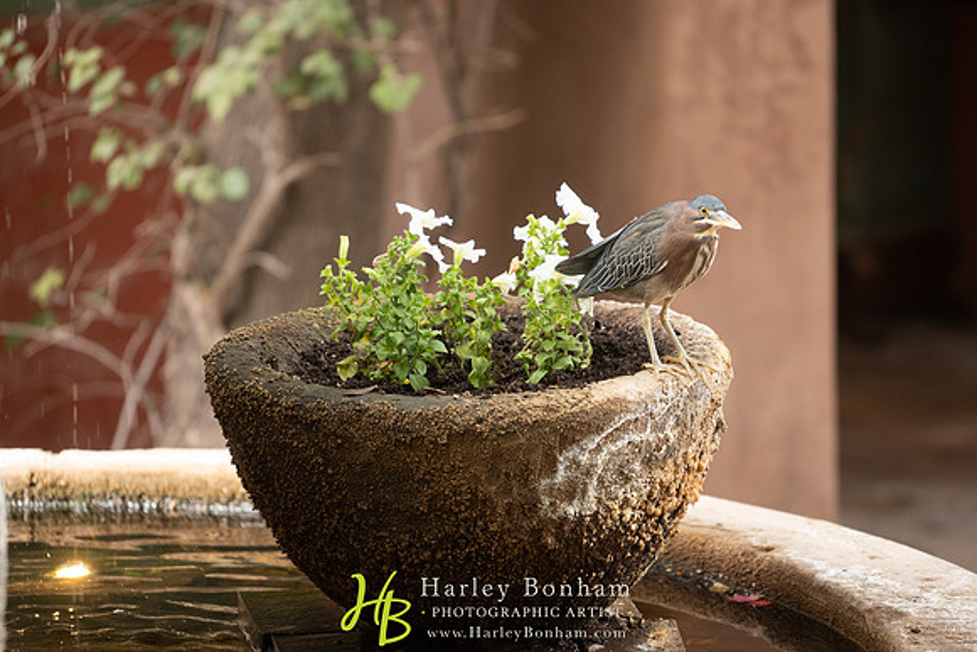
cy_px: 326
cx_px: 488
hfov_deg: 10.1
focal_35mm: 203
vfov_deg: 6.8
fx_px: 5515
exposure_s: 1/200
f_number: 4
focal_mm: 200
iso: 1250
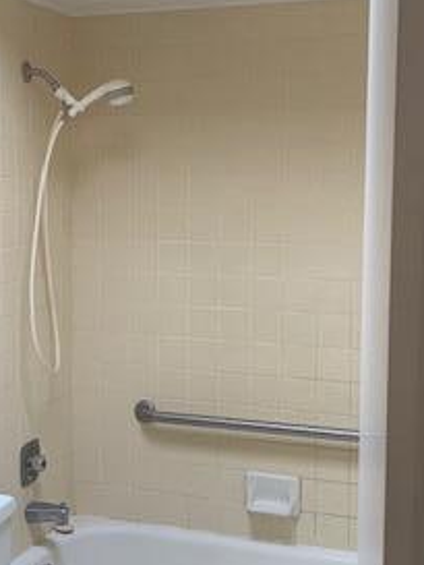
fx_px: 995
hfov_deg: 23.9
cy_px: 281
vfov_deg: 31.7
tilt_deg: -3.0
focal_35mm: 61
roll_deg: -0.5
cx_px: 126
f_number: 1.8
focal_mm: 4.25
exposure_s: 1/120
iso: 100
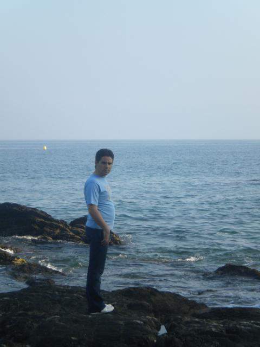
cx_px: 130
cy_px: 174
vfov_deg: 18.7
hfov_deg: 14.1
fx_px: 1052
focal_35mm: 105
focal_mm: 18.9
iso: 166
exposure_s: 1/379
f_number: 5.9
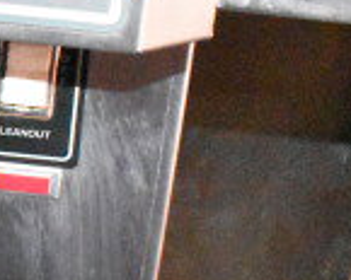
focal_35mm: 148
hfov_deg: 11.6
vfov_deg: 10.4
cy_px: 185
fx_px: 1537
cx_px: -375
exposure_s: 1/60
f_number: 11
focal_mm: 25
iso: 25600
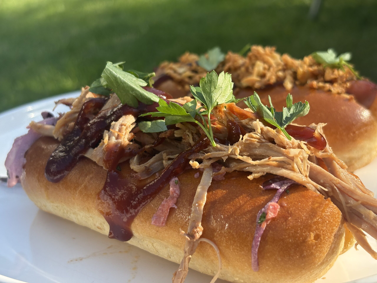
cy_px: 142
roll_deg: +6.8
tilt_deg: -25.4
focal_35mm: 52
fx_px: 566
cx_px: 188
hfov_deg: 36.8
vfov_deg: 28.0
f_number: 1.6
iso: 50
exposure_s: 1/1099
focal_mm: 5.96
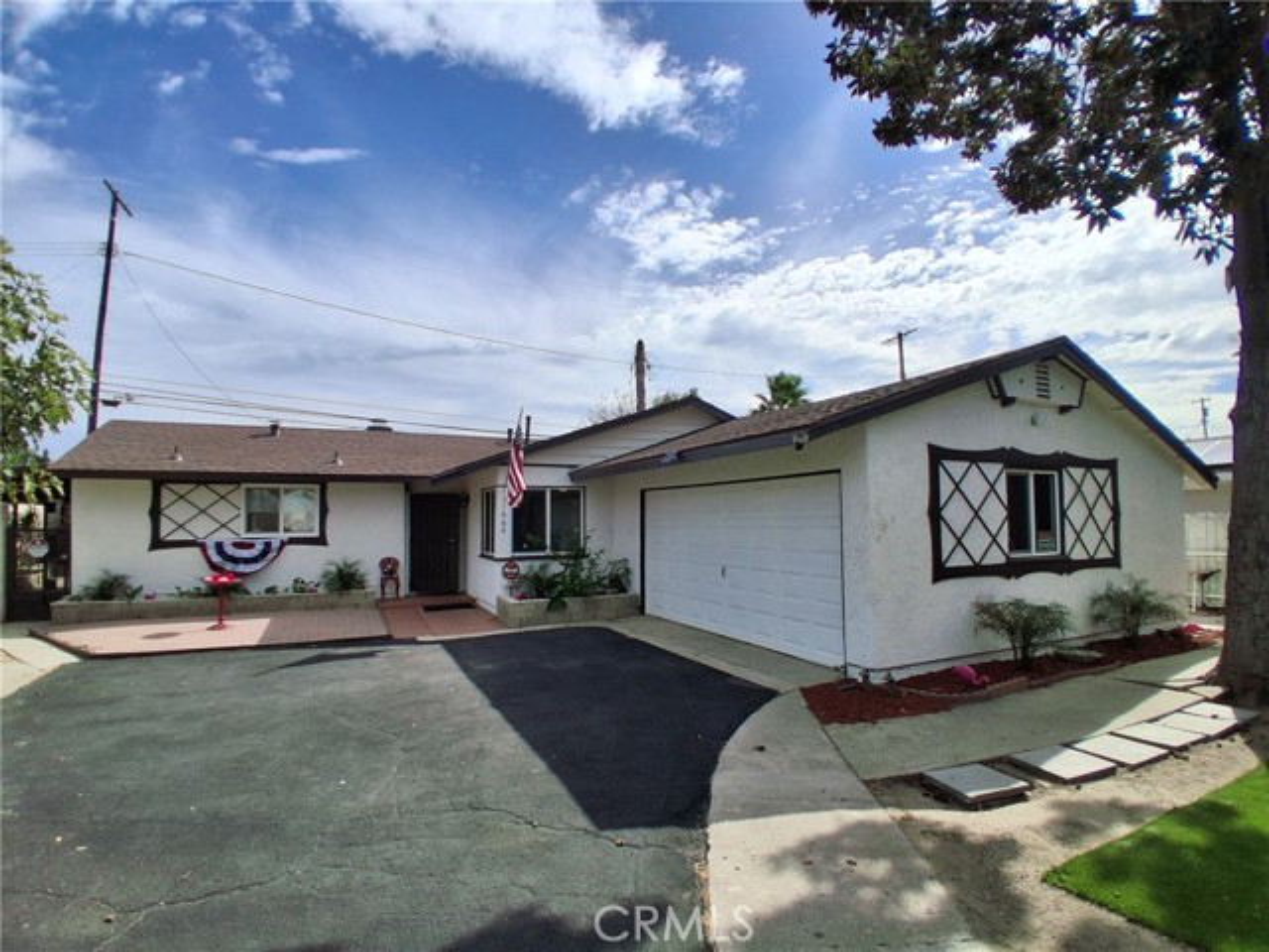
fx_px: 623
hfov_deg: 91.0
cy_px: 476
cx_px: 634
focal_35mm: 17
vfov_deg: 74.7
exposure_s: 1/3788
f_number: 2.2
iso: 50
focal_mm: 1.4
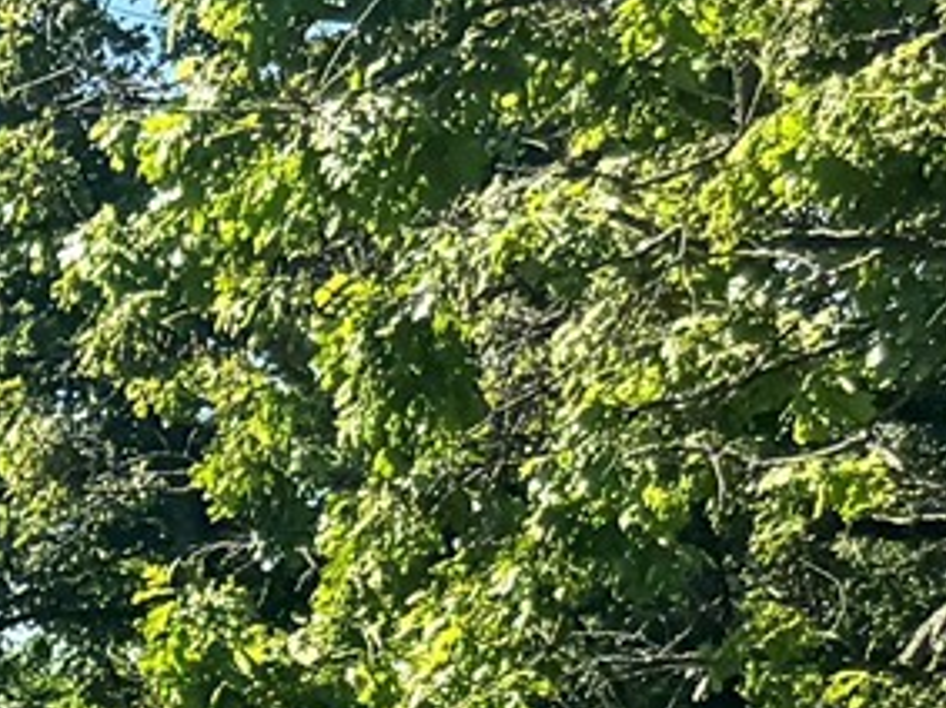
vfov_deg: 8.6
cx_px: -1671
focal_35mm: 163
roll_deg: -4.6
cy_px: 1449
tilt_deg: -8.3
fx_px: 4453
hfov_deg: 9.9
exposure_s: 1/1923
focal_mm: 6.76
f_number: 1.78
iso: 80
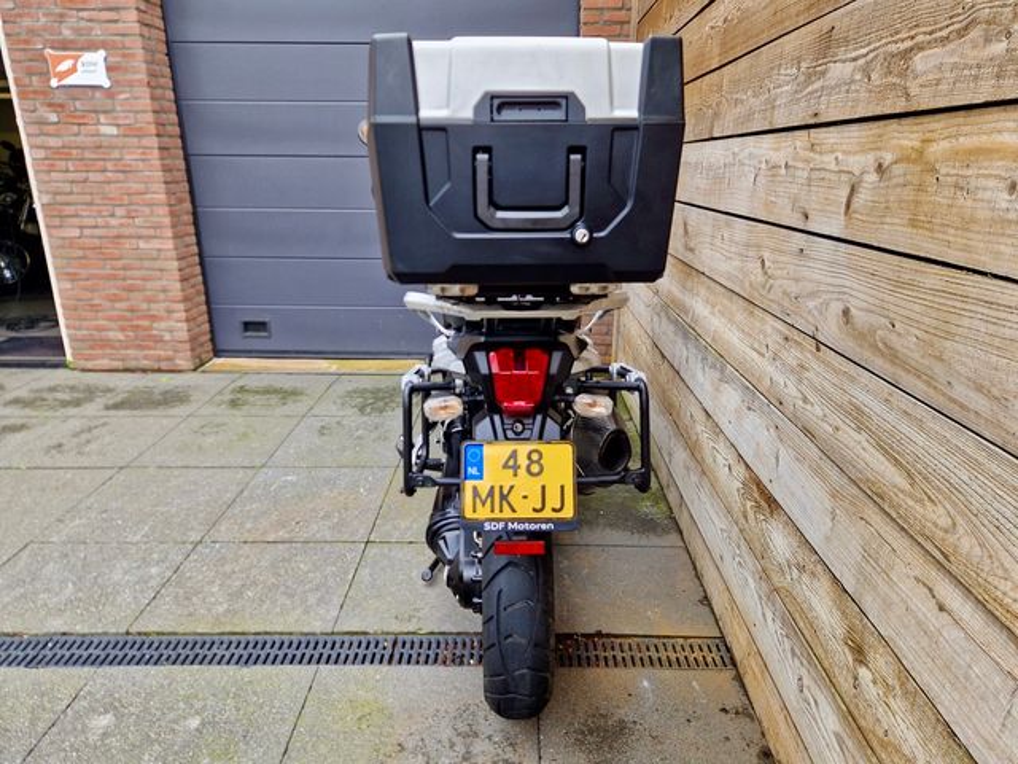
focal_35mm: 23
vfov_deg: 58.9
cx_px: 509
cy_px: 382
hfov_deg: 73.9
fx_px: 676
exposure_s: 1/227
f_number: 1.8
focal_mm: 5.4
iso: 50
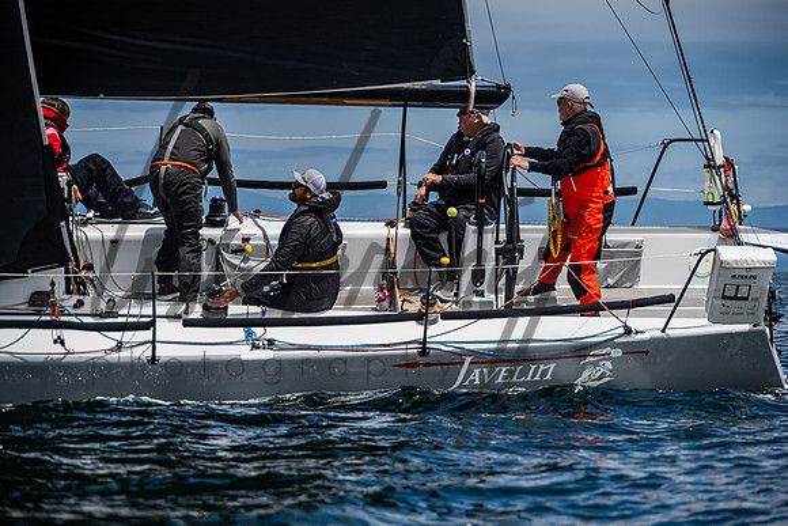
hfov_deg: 9.1
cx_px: 399
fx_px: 4927
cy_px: 263
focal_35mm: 225
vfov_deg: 6.1
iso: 500
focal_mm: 220
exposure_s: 1/2500
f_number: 8
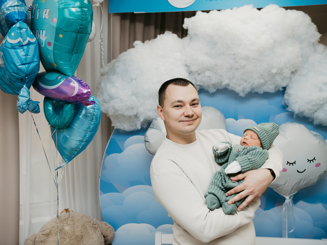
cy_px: 121
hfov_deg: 44.8
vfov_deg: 34.3
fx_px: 397
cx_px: 155
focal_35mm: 42
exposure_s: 1/160
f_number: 4
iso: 200
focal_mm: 38
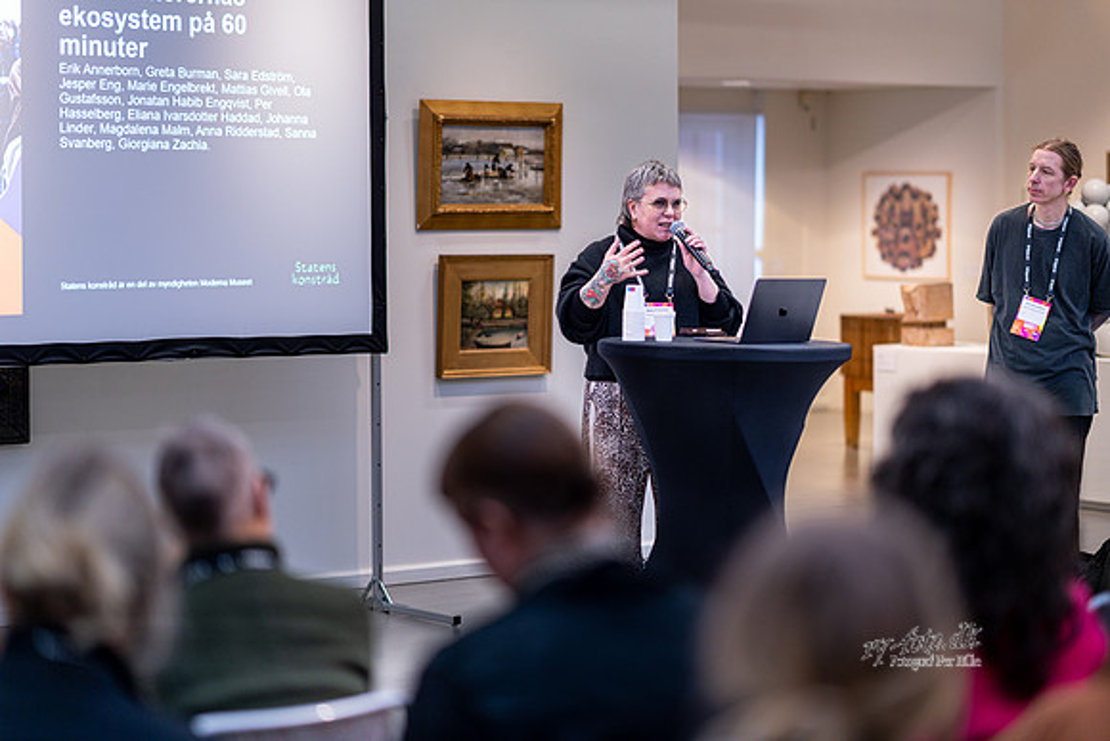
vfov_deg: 16.1
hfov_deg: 23.9
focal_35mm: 85
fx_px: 2621
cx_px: 555
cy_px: 370
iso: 800
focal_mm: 85
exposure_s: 1/200
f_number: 1.4
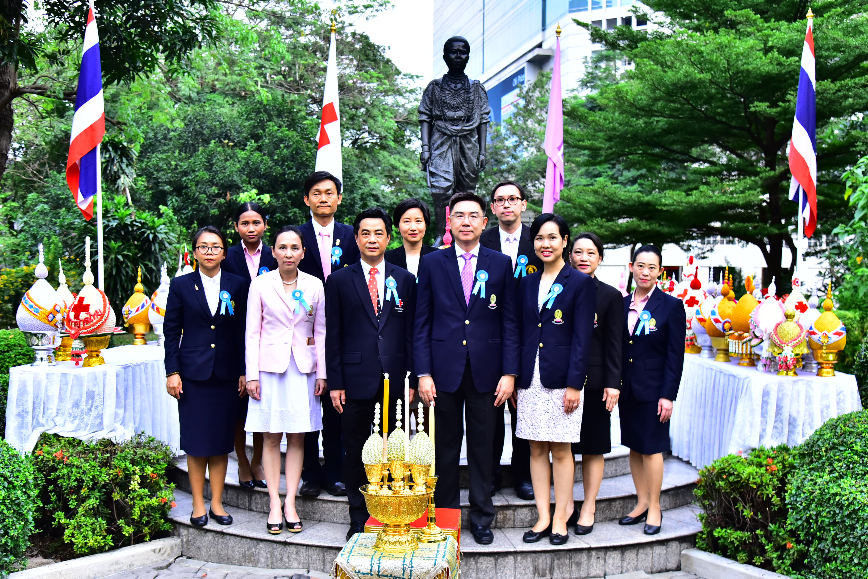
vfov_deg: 35.1
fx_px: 916
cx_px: 434
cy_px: 290
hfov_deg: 50.7
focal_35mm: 38
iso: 800
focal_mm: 38
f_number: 5.6
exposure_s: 1/100
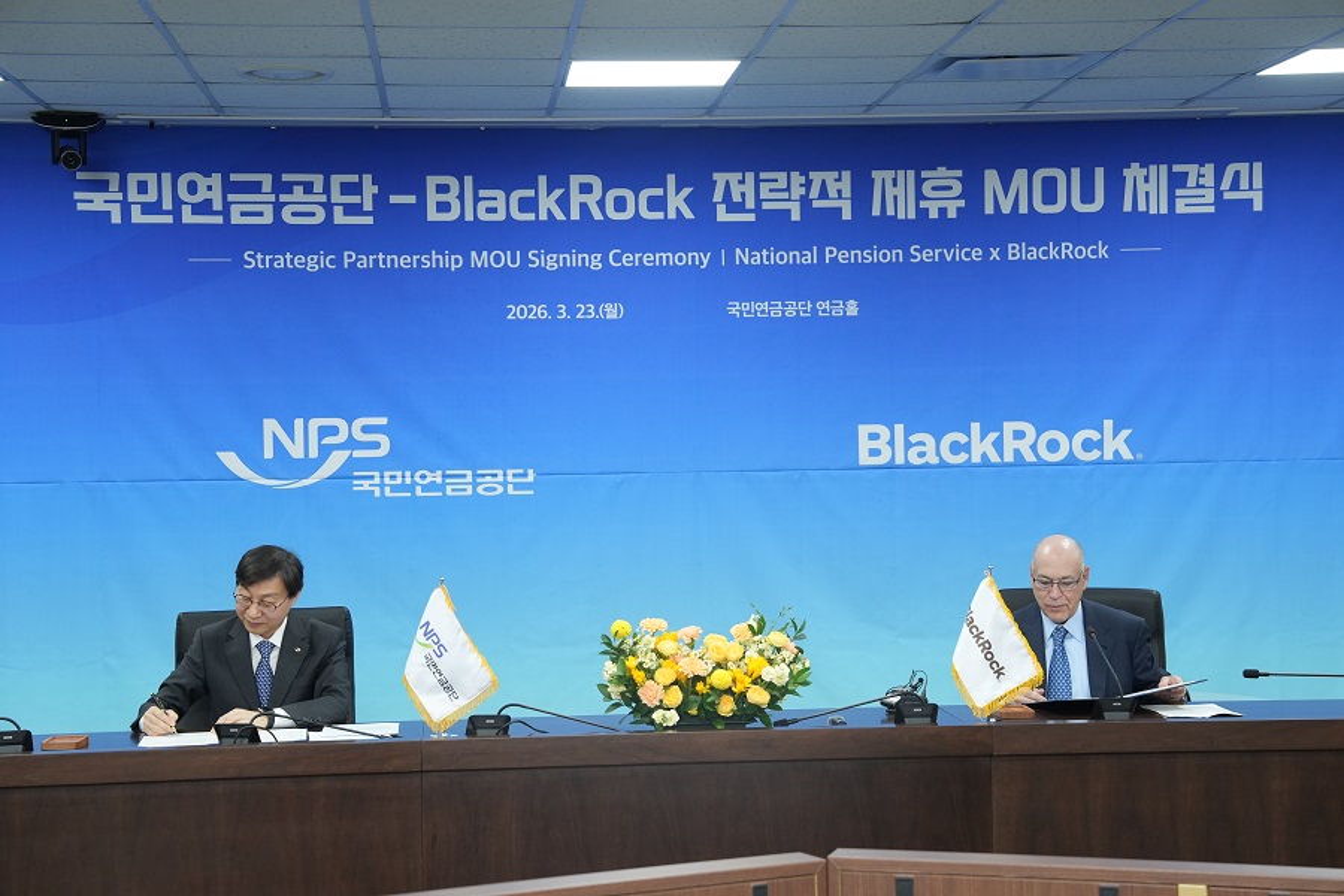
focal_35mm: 70
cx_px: 672
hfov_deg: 28.8
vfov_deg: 19.5
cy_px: 448
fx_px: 2613
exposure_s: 1/250
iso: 2000
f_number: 4.5
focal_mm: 70
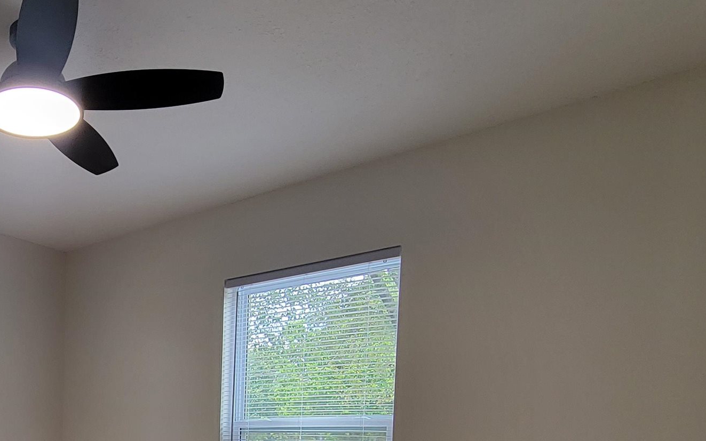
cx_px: 39
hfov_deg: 50.9
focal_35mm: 32
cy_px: 484
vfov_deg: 34.2
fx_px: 616
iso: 50
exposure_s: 1/60
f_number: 2.2
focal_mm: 2.2
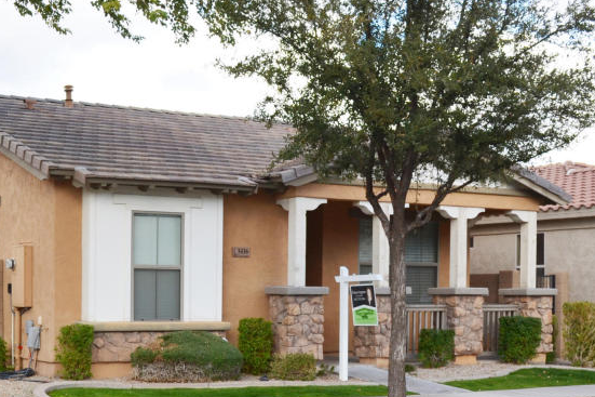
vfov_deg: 19.6
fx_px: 1140
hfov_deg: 29.0
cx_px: 195
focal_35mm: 69
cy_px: 307
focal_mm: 22
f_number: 5.6
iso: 100
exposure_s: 1/200
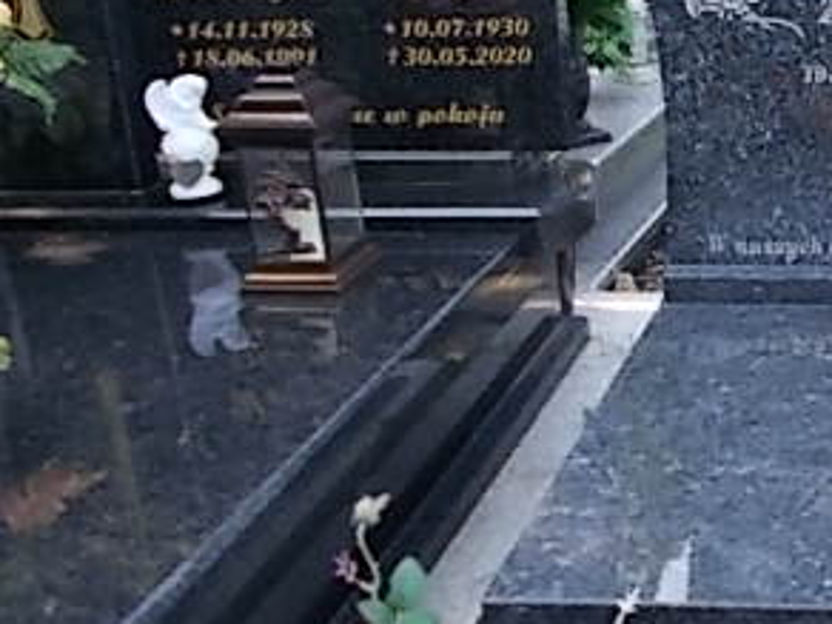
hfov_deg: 30.4
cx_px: 906
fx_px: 1370
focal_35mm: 57
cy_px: 197
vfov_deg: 25.5
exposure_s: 1/100
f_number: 3.2
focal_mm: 4.6
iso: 80
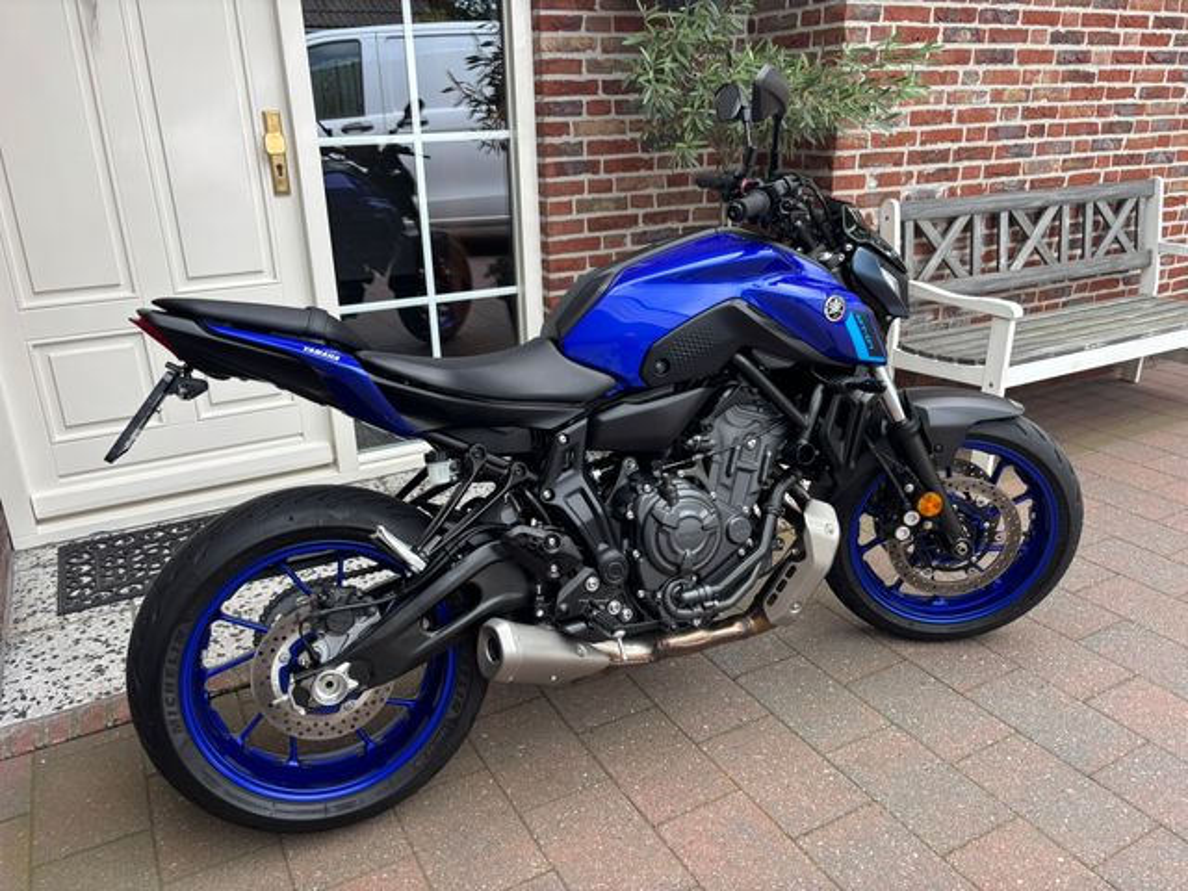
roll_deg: +1.0
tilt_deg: -20.7
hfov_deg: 67.3
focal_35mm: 26
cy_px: 446
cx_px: 594
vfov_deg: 53.1
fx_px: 892
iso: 40
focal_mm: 5.96
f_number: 1.6
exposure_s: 1/236
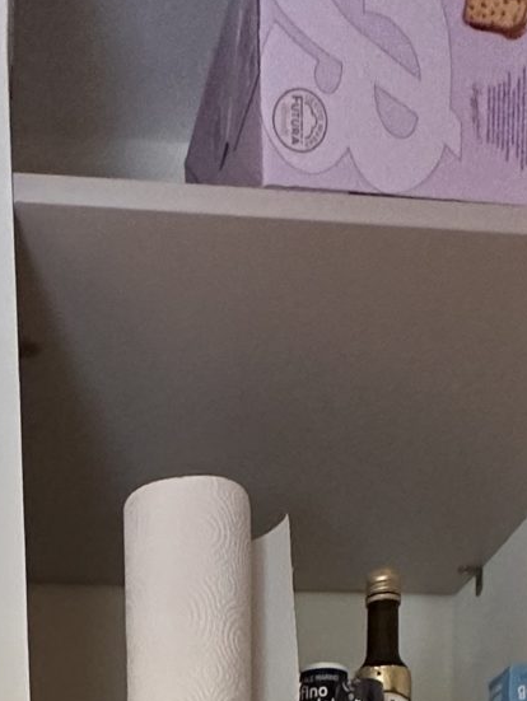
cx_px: 106
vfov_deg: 18.7
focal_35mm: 65
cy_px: 1410
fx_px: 1318
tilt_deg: -10.1
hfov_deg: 22.3
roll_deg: +0.7
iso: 250
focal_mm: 2.22
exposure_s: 1/100
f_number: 2.2
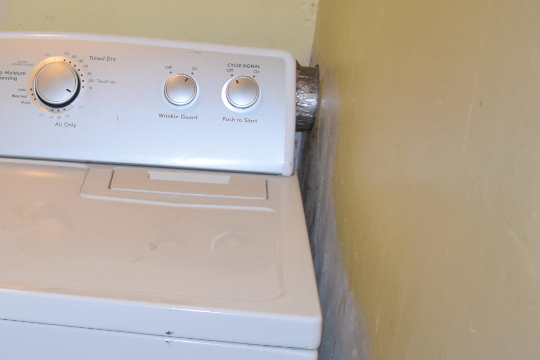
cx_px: -167
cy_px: 238
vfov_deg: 19.1
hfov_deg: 24.7
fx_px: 1065
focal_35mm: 71
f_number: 4.5
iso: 800
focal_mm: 18
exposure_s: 1/80
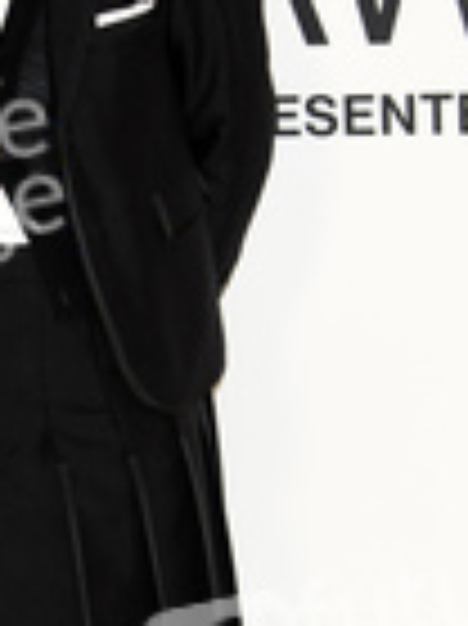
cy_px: 432
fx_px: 2293
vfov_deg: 15.5
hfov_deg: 11.5
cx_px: -36
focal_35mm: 127
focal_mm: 46
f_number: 5
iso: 400
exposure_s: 1/200
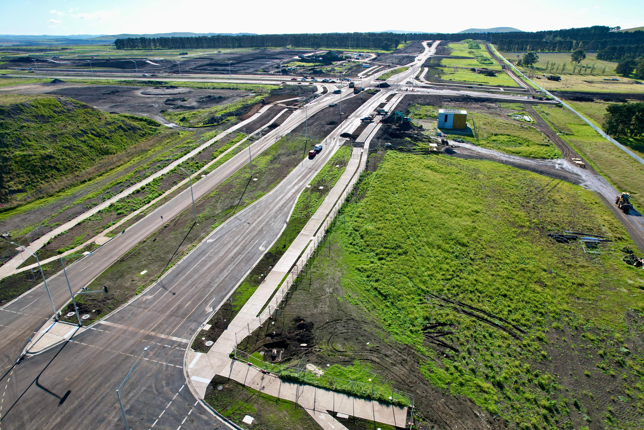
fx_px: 394
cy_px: 215
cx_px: 322
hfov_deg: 78.6
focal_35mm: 22
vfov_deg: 57.2
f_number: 2.8
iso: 100
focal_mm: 8.38
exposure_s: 1/1250
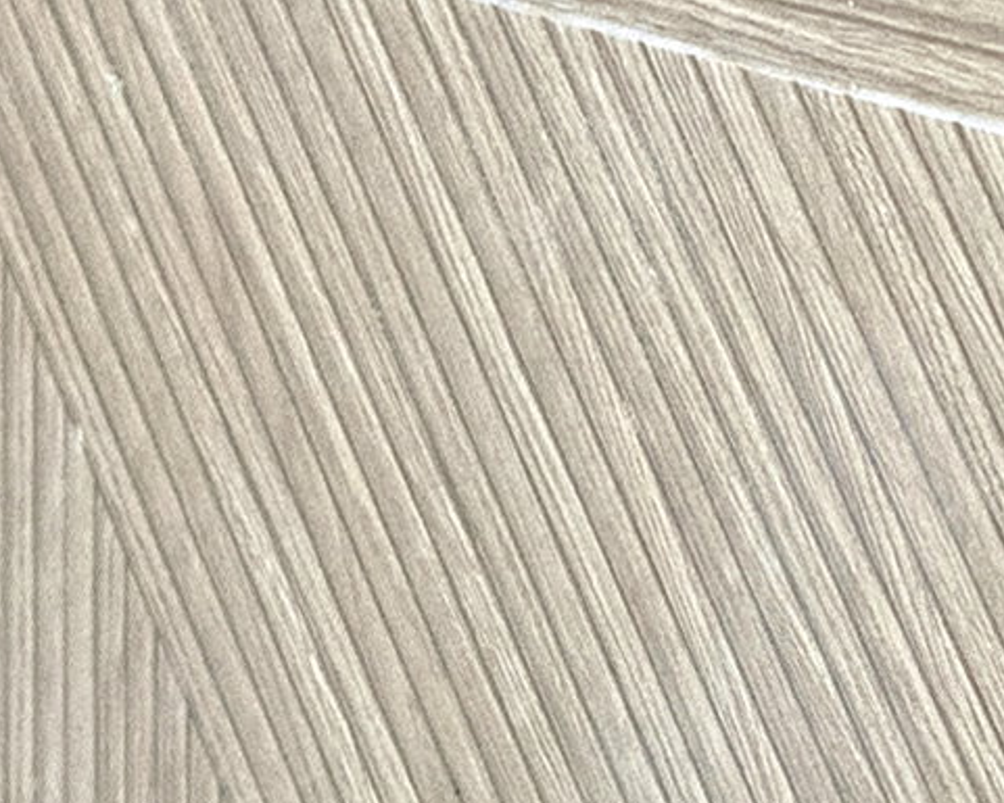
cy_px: -1854
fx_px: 12304
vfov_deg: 3.6
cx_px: -90
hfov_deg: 4.7
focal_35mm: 414
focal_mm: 50
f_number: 4
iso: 1250
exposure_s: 1/160
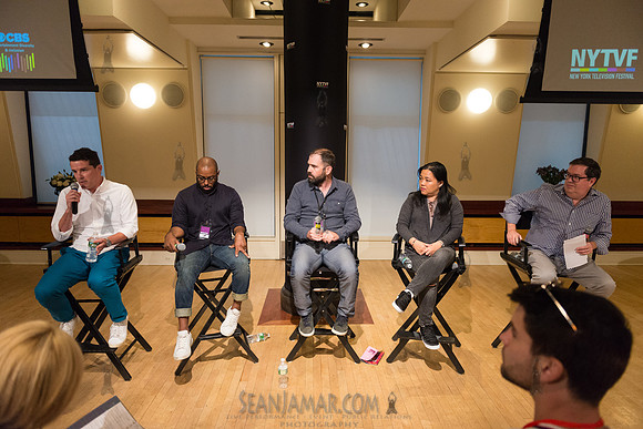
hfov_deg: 73.7
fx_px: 429
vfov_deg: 53.2
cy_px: 214
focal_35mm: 24
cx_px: 322
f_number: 2.8
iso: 3200
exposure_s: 1/1000
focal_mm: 24
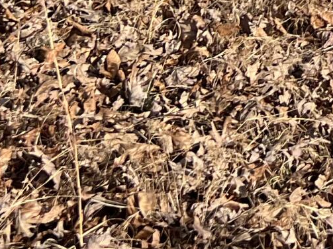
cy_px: -402
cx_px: 647
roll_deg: -0.4
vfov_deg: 8.5
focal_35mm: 155
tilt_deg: -7.0
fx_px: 1491
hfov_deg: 11.6
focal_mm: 5.7
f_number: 1.5
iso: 50
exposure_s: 1/2123
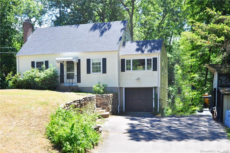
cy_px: 76
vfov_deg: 43.5
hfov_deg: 62.0
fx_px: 191
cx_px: 115
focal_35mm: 30
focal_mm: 20
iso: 400
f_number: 8
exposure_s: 1/200
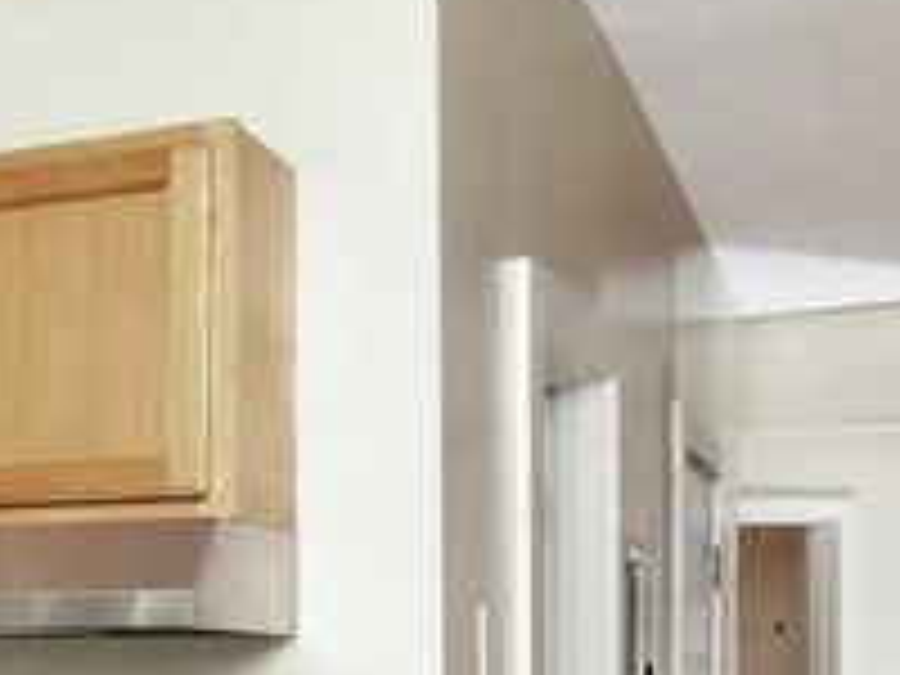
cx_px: -742
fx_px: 1924
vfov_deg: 19.1
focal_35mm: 74
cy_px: 749
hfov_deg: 19.4
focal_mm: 15
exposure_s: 1/30
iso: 200
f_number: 7.1
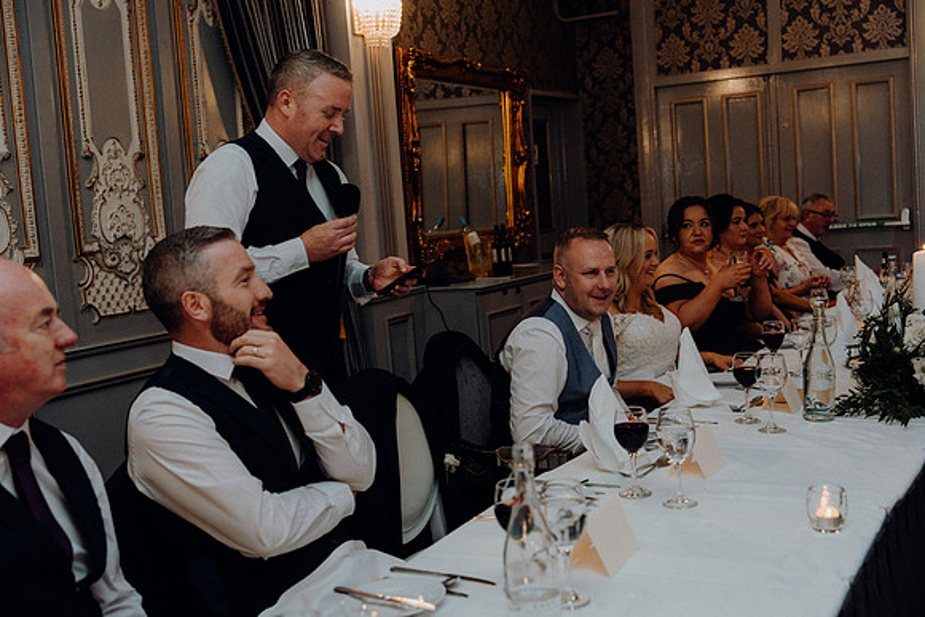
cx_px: 462
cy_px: 308
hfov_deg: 45.4
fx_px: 1105
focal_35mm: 43
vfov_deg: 31.2
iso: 2500
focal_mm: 43
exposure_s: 1/160
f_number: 3.5
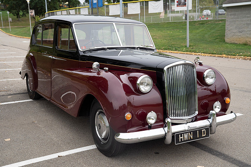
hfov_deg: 44.5
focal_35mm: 44
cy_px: 84
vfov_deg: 30.5
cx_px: 126
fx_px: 307
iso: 400
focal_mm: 44
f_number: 5.6
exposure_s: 1/500
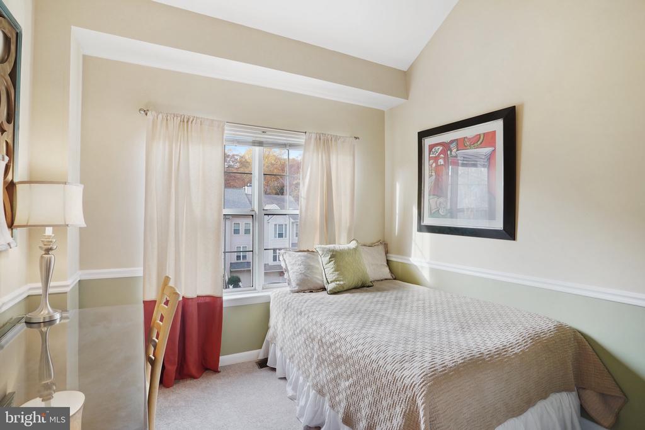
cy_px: 215
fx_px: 305
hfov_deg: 93.3
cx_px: 322
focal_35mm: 17
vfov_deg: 70.5
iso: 1250
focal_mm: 17
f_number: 8
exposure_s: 1/30
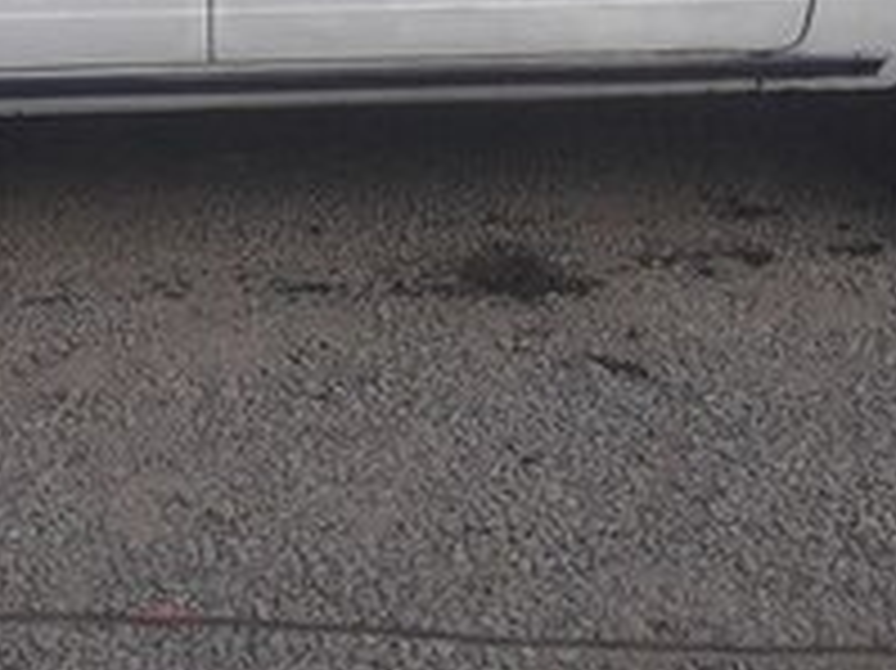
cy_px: -70
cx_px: 320
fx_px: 2406
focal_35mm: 93
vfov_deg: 15.5
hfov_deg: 21.0
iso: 40
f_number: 1.9
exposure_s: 1/109
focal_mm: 3.7
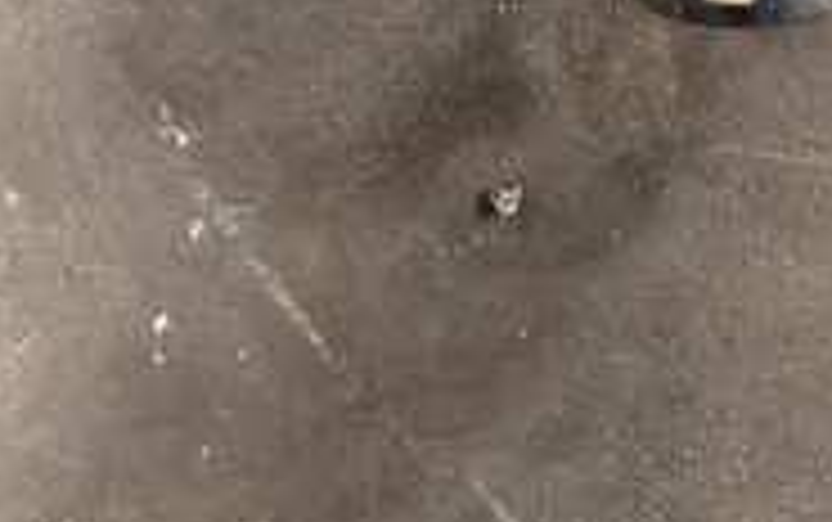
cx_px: 886
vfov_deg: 23.1
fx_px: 1248
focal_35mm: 55
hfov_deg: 32.9
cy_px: 76
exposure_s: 1/60
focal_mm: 6.76
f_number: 1.78
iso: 640
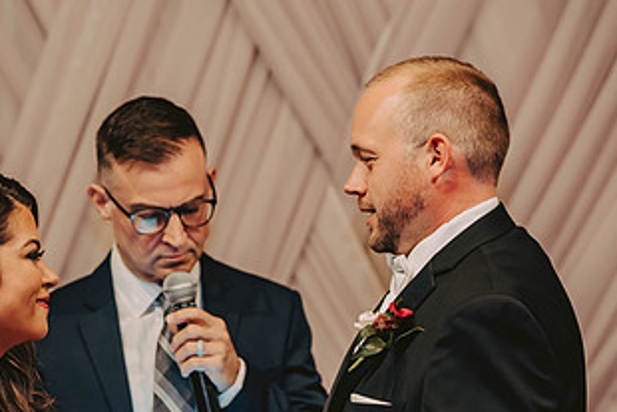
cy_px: 341
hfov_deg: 9.0
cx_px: 221
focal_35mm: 228
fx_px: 3909
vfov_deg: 6.0
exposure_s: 1/60
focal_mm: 122
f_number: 3.2
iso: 500
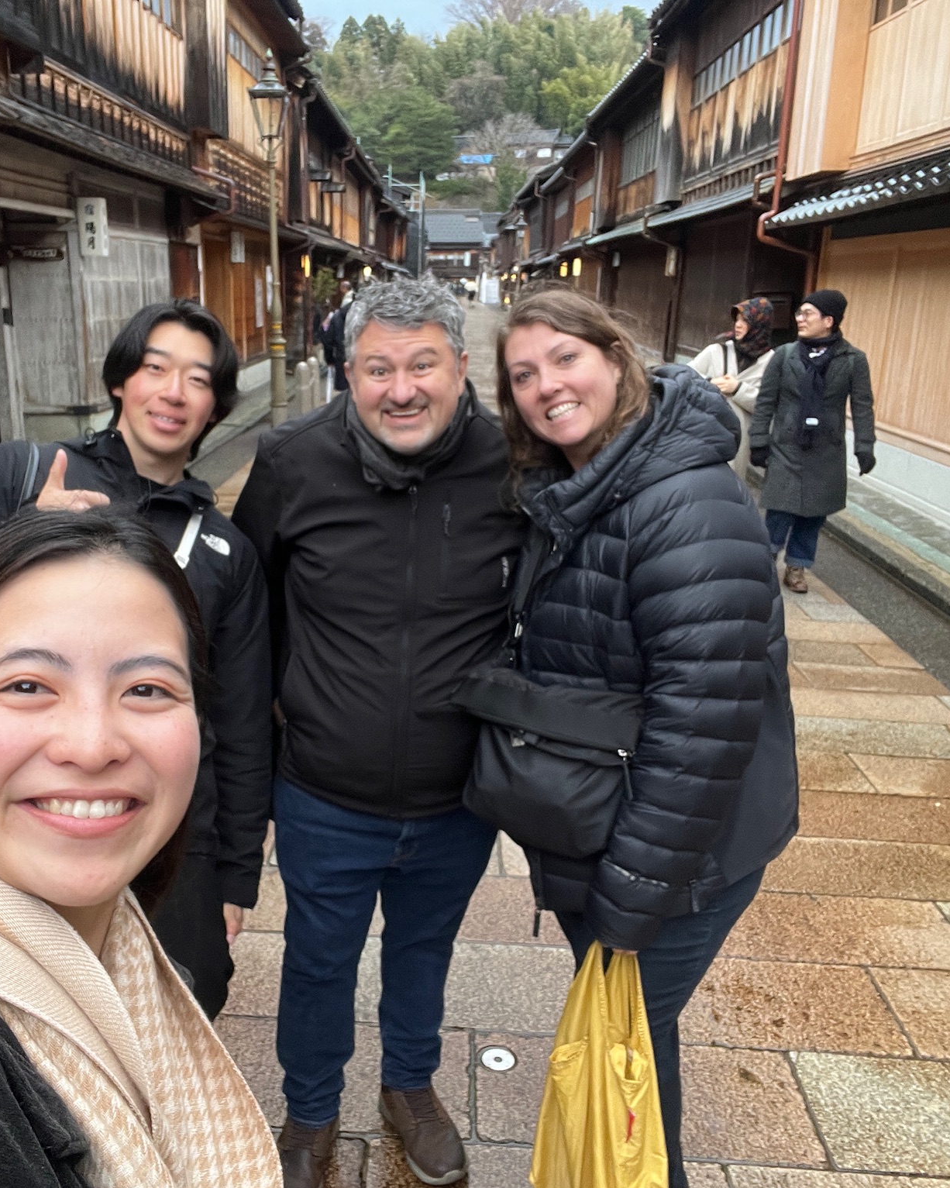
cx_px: 381
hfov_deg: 48.2
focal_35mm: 30
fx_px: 1055
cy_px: 594
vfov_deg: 58.8
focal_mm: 2.71
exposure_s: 1/86
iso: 100
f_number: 2.2
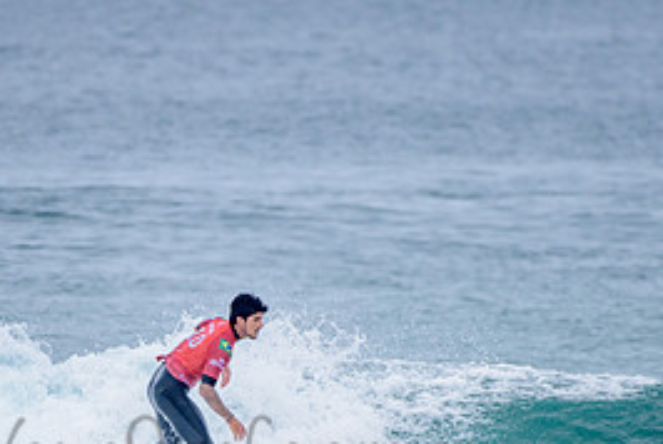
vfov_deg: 1.3
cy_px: 433
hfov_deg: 1.9
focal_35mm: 1089
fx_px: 20077
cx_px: 234
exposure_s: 1/2000
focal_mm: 500
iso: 250
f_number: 5.6
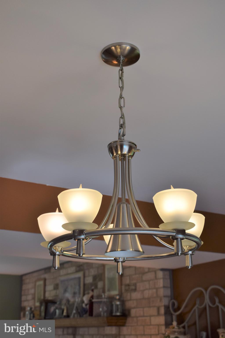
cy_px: 169
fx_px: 450
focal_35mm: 48
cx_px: 112
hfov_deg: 28.1
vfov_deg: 41.1
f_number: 6.3
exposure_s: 1/160
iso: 400
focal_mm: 32
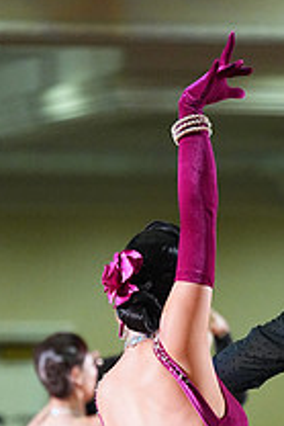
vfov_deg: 3.7
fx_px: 6580
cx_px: 275
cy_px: 549
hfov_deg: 2.5
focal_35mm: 557
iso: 8000
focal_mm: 200
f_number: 4.5
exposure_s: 1/400
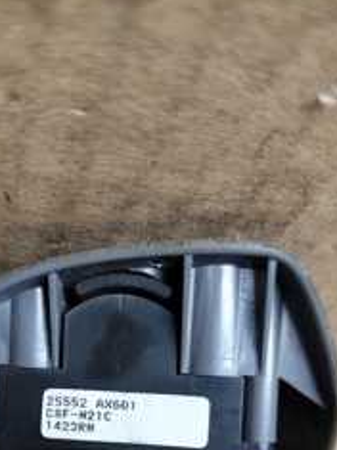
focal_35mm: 47
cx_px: 109
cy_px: 406
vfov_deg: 37.7
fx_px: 611
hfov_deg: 30.6
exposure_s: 1/100
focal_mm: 6.19
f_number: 1.65
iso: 500
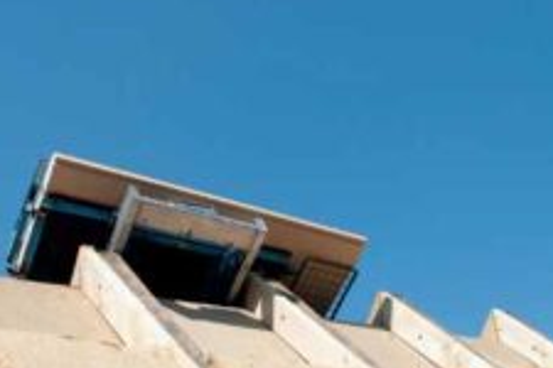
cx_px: 315
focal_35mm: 54
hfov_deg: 36.8
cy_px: 307
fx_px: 829
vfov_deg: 24.6
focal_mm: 18
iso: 100
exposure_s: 1/250
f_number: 8
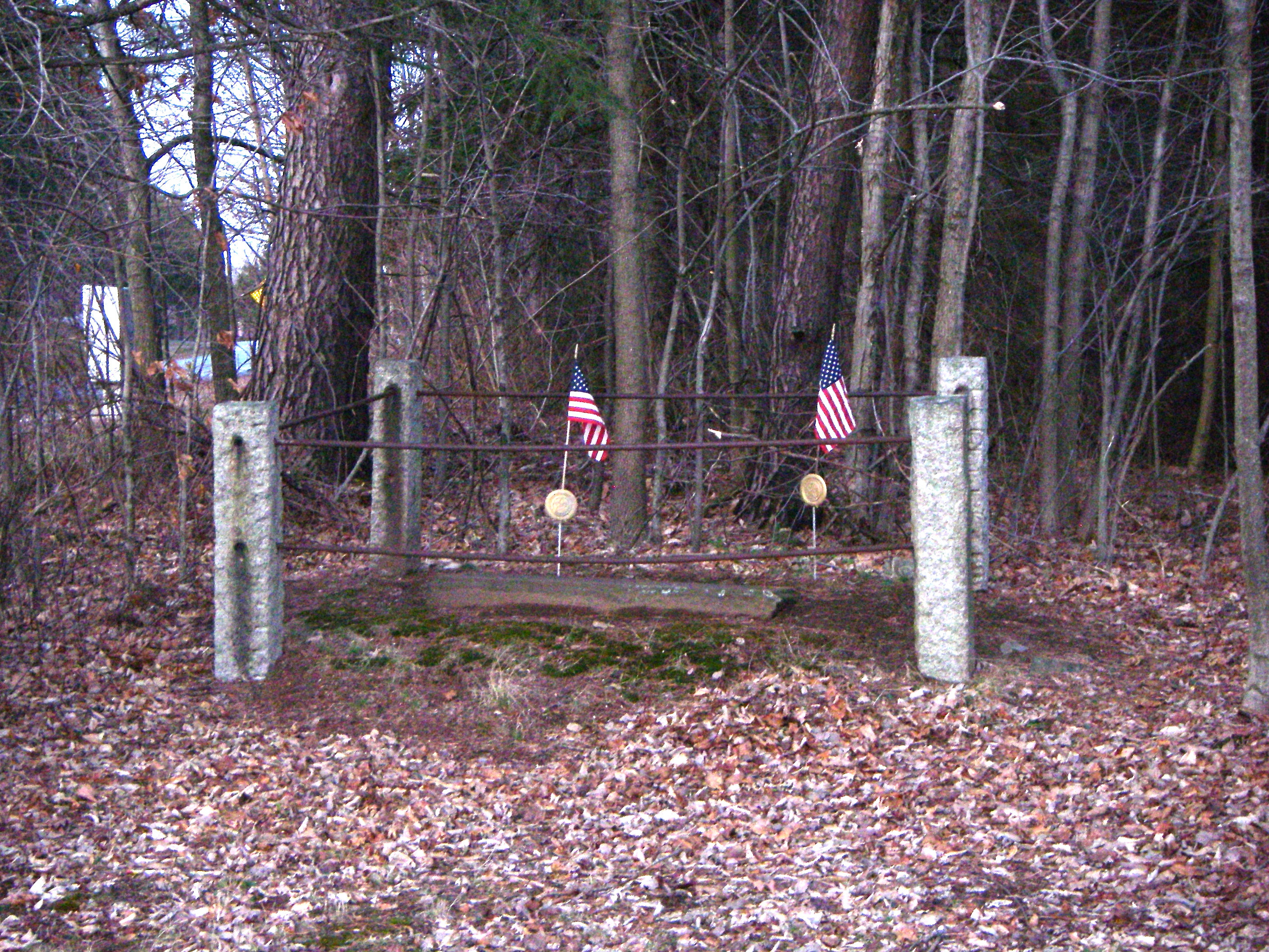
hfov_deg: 30.7
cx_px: 634
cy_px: 476
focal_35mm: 63
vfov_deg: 23.3
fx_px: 2310
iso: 320
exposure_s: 1/60
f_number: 3.7
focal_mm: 10.5
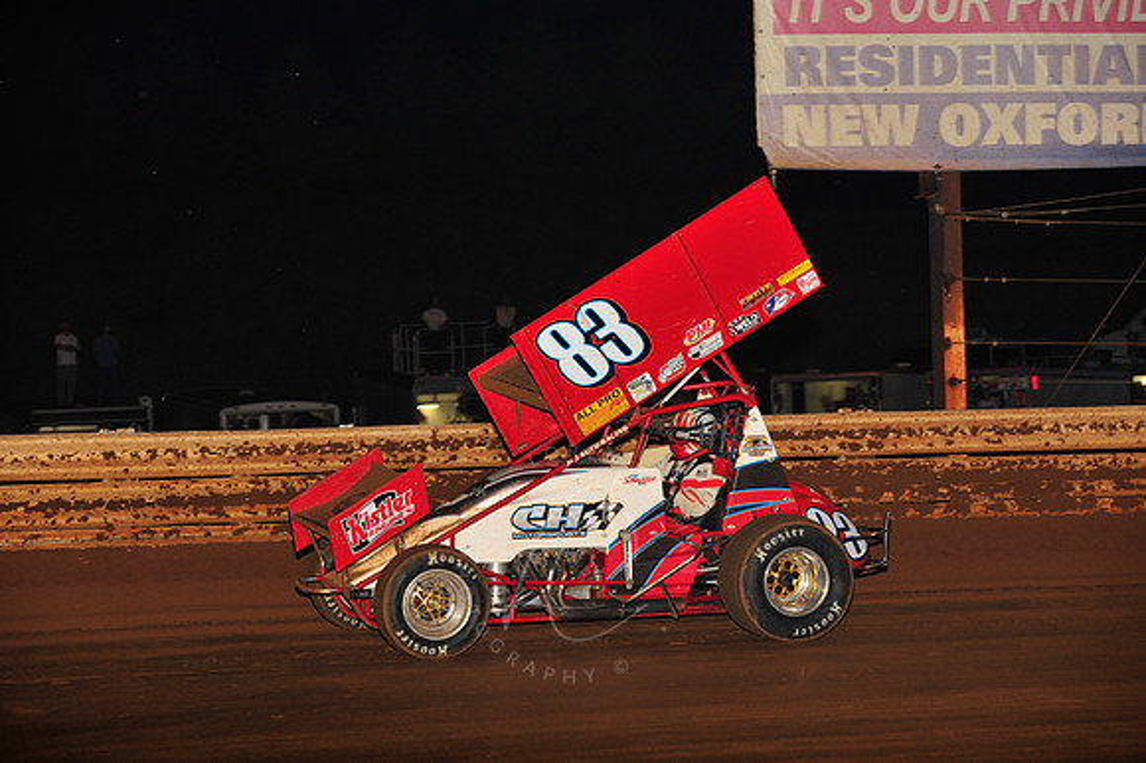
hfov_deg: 15.2
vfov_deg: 10.1
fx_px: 4295
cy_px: 382
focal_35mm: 135
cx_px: 573
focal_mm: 135
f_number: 6.3
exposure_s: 1/320
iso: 1000
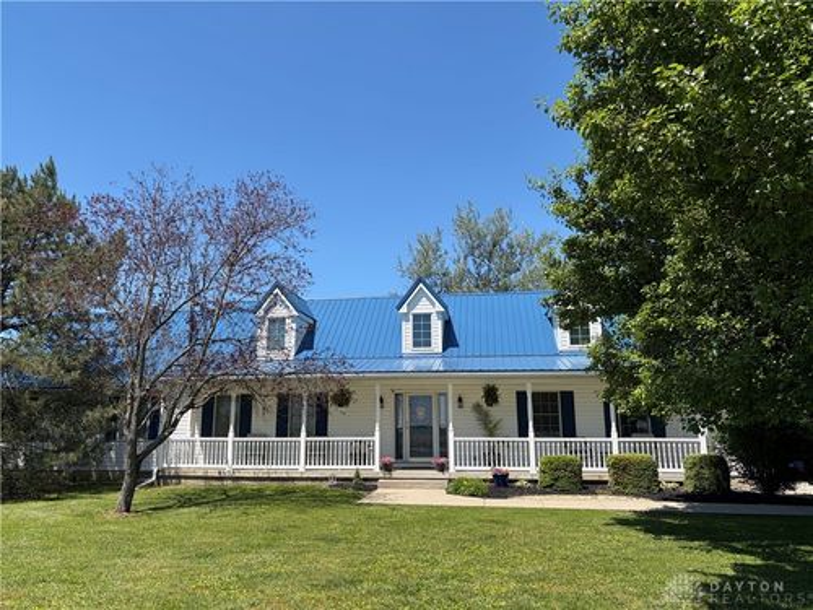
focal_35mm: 26
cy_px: 305
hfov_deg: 67.3
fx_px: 611
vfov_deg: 53.1
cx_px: 406
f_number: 1.6
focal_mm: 5.96
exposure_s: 1/2451
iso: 50
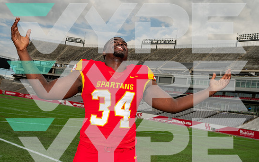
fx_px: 282
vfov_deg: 32.0
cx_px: 127
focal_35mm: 40
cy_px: 86
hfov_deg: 49.3
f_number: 9
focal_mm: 37
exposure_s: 1/250
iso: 100
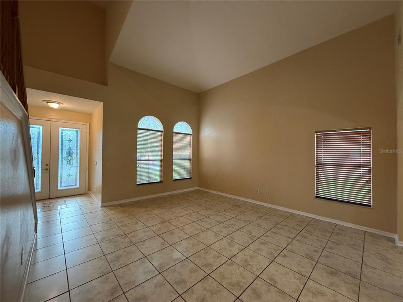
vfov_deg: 85.7
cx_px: 202
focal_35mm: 14
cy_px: 151
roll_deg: -0.3
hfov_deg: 102.1
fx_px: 163
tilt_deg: +0.9
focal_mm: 2.22
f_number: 2.2
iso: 320
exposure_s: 1/60
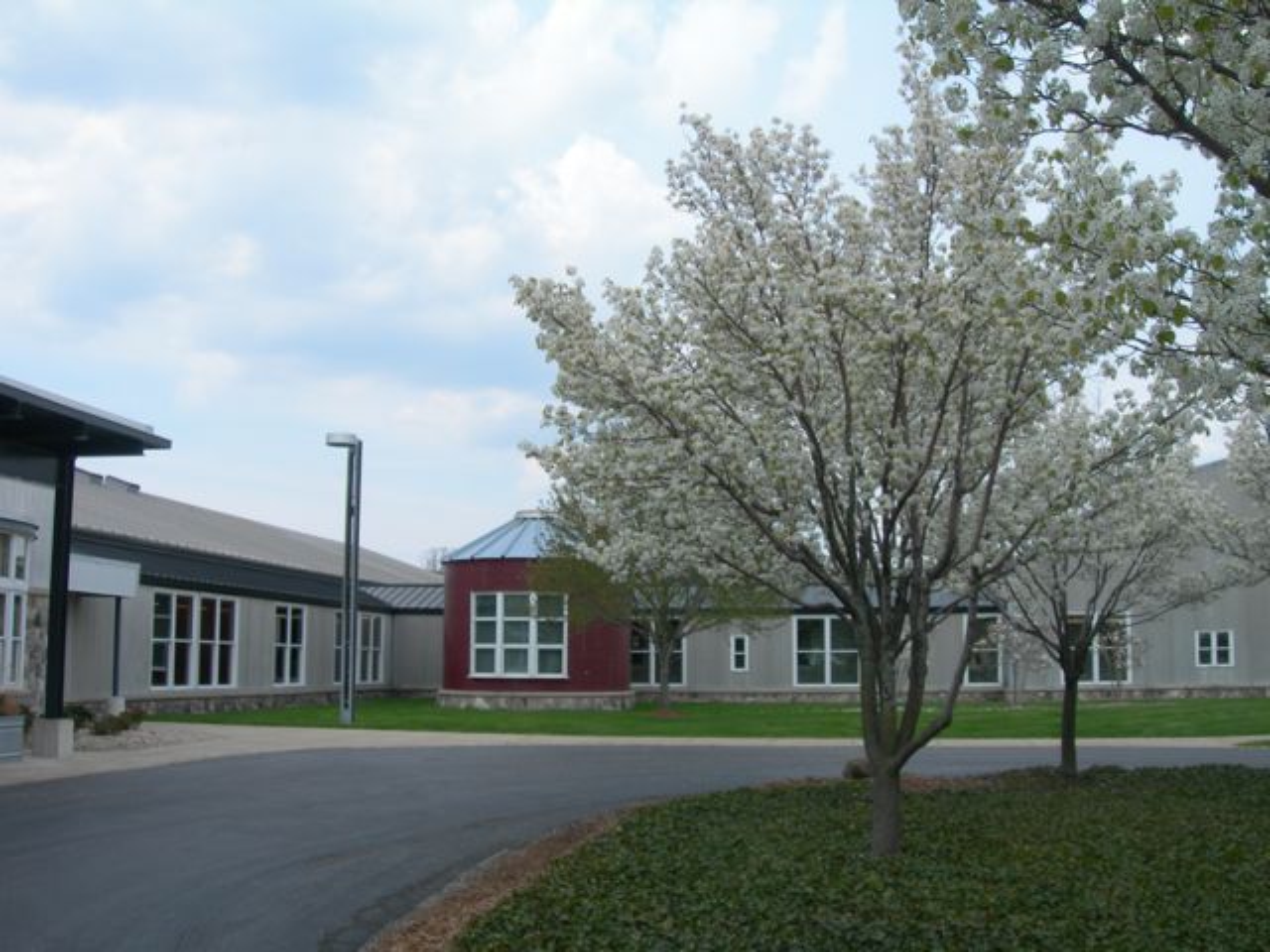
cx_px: 635
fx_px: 1394
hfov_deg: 49.0
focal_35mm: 38
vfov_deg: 37.7
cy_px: 476
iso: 50
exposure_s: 1/425
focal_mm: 7.8
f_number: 4.8
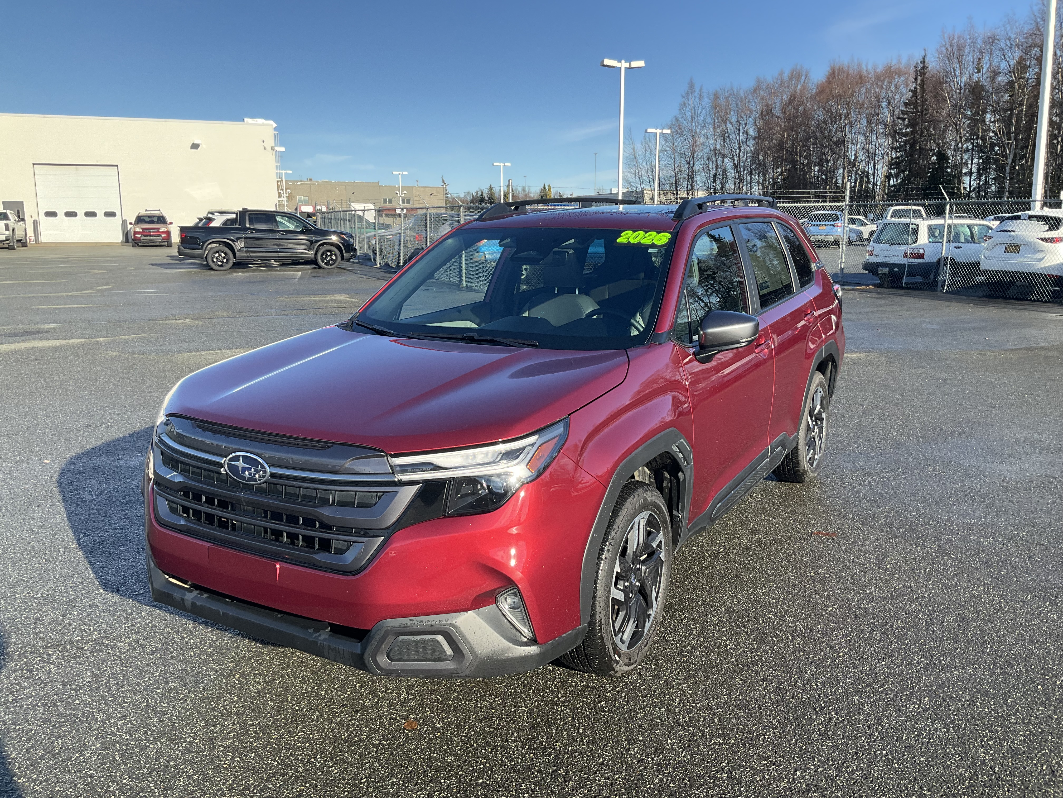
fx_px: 891
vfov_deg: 48.2
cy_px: 399
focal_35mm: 29
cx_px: 532
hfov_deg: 61.7
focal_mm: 3
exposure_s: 1/912
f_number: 1.8
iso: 25
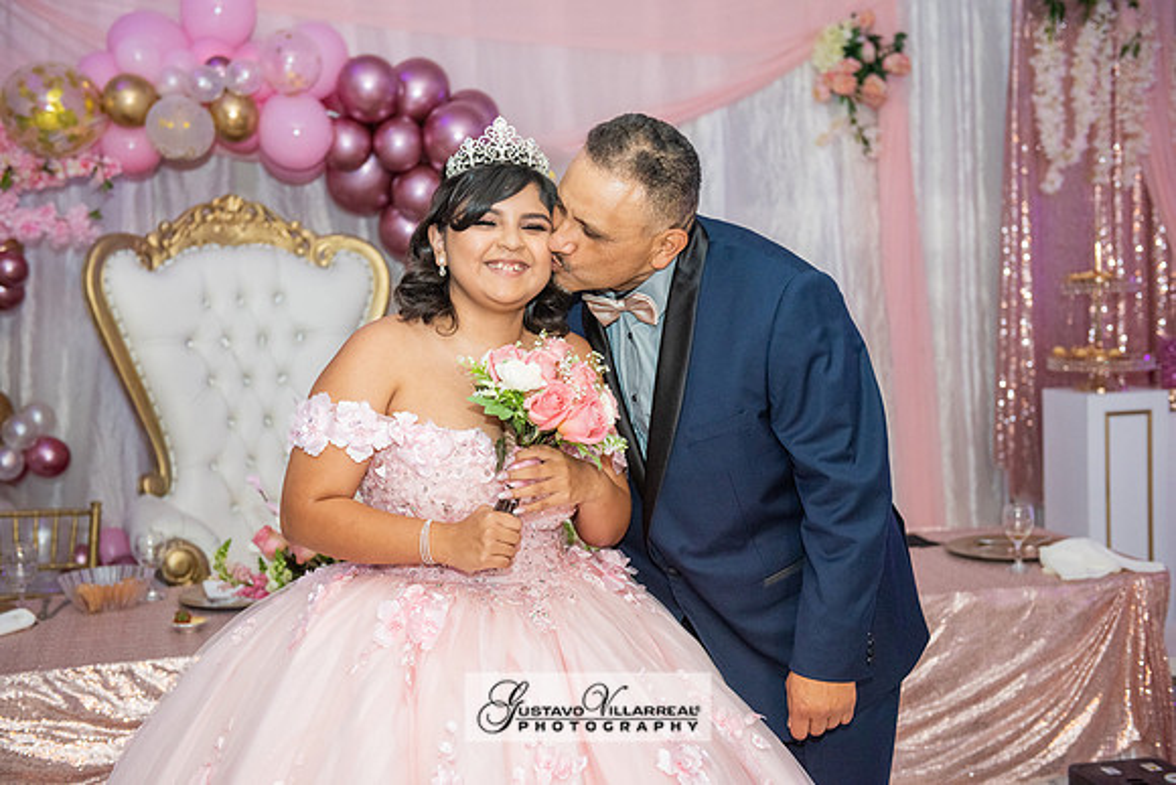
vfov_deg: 28.1
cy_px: 392
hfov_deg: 41.1
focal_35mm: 48
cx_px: 588
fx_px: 1568
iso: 1250
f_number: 3.5
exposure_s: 1/160
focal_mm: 48
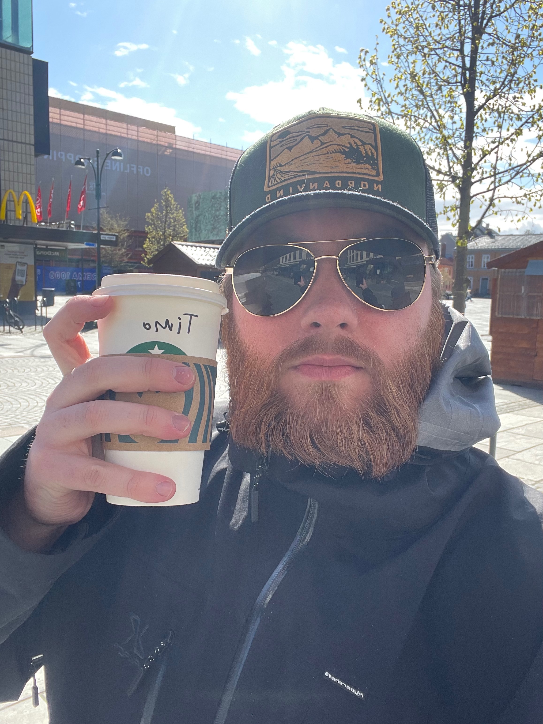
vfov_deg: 60.0
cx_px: 272
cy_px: 362
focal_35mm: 30
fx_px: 627
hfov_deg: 46.8
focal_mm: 2.71
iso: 25
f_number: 2.2
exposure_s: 1/316
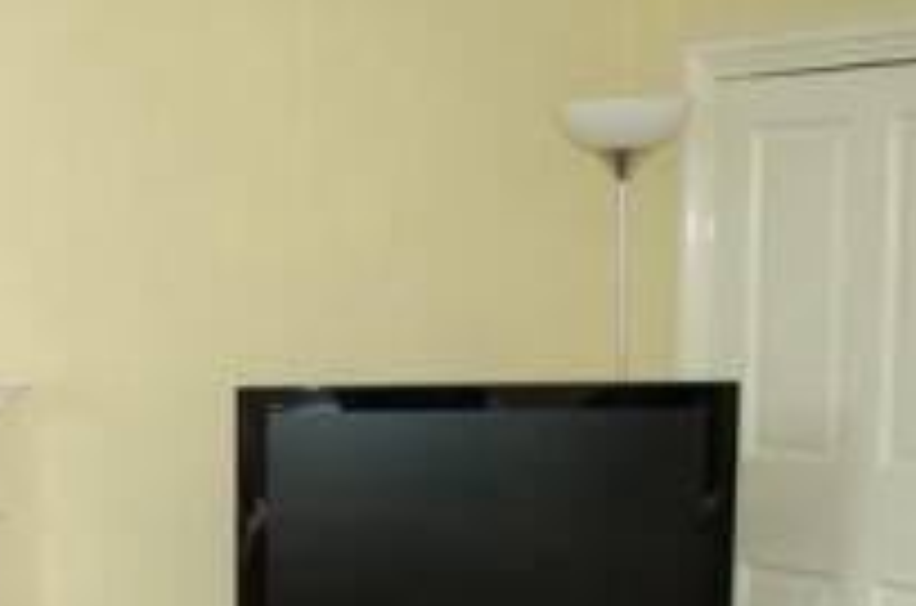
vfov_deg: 15.3
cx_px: -184
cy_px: 615
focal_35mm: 87
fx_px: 2208
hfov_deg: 21.7
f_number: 4.5
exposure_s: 1/30
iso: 200
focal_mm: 18
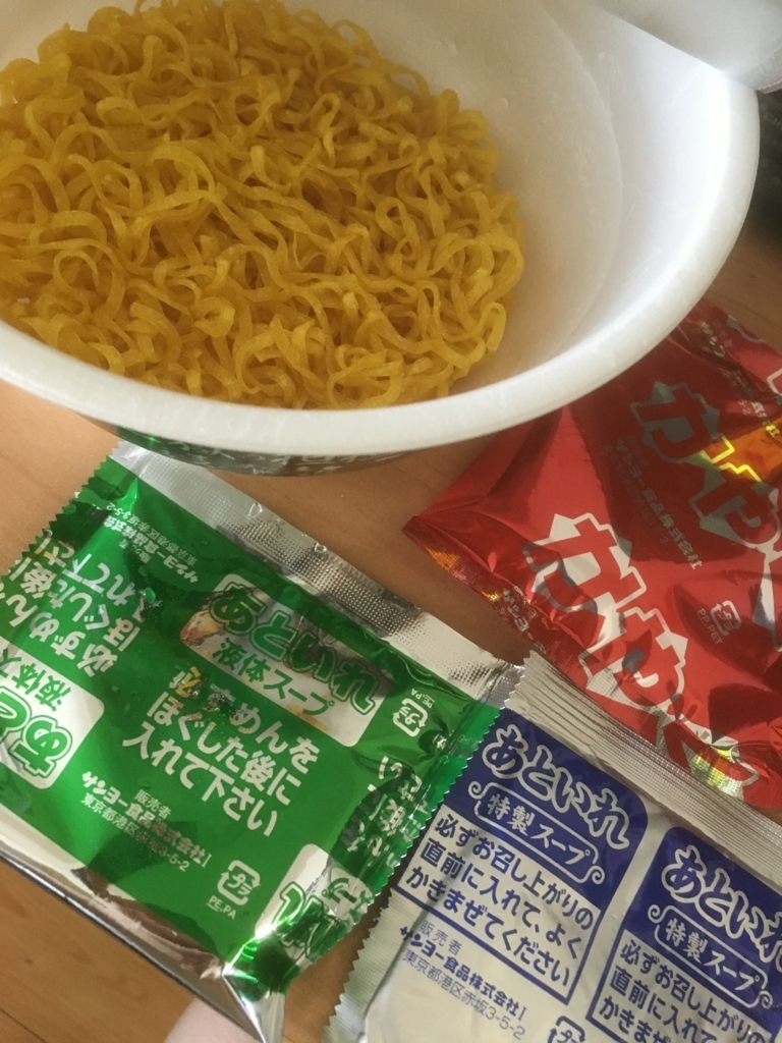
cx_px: 391
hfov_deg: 48.2
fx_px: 874
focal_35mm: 29
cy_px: 522
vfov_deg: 61.7
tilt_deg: -66.9
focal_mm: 4.15
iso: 200
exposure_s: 1/30
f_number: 2.2
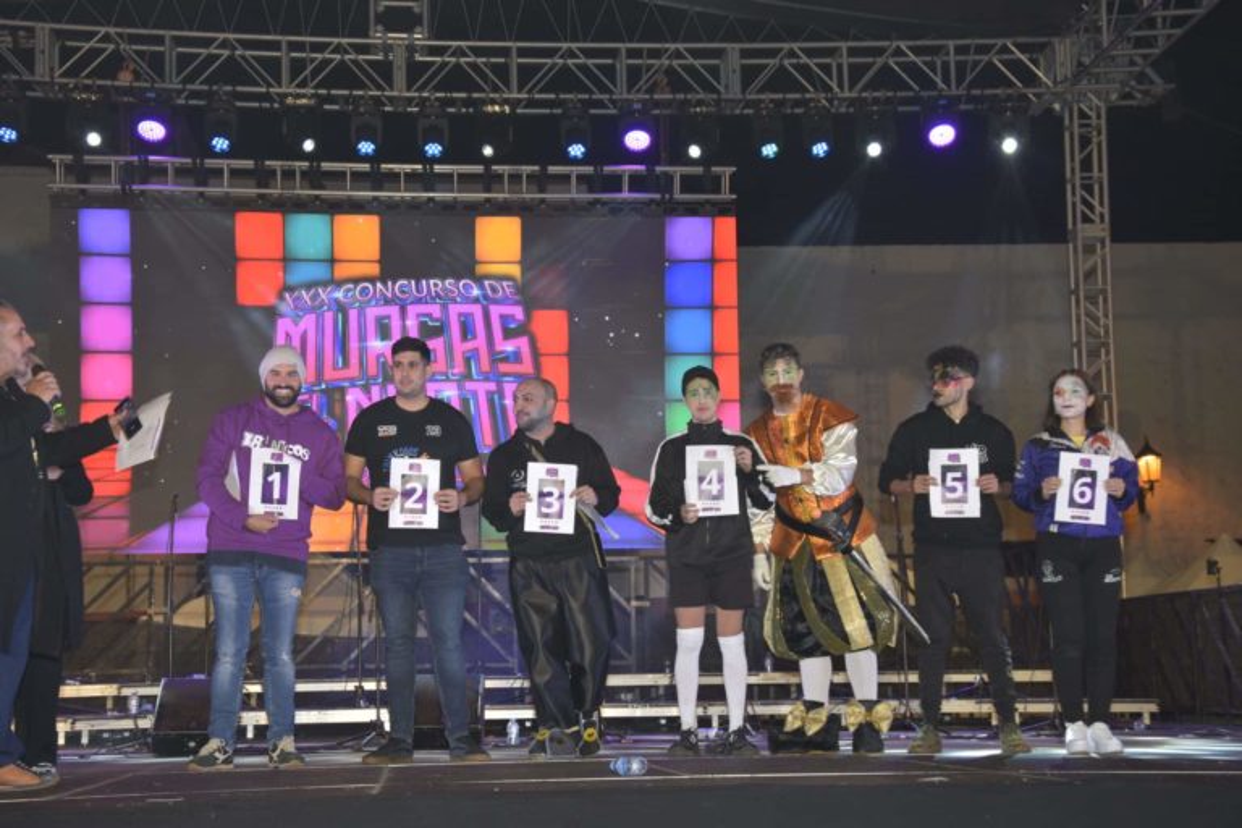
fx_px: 2070
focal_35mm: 60
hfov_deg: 33.4
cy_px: 414
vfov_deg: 22.6
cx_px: 621
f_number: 7.1
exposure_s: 1/60
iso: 500
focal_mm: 40
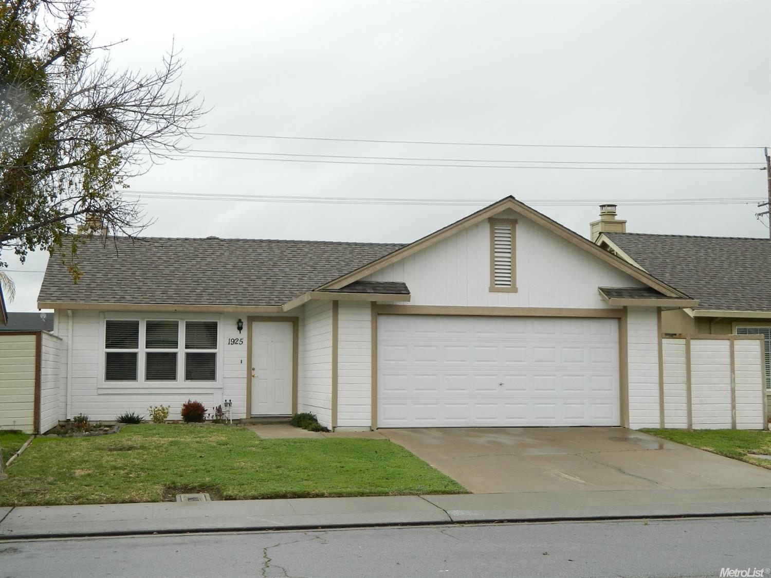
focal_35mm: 47
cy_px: 289
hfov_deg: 40.4
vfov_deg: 30.9
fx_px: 1046
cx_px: 386
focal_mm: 8.4
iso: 80
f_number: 3.6
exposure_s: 1/100
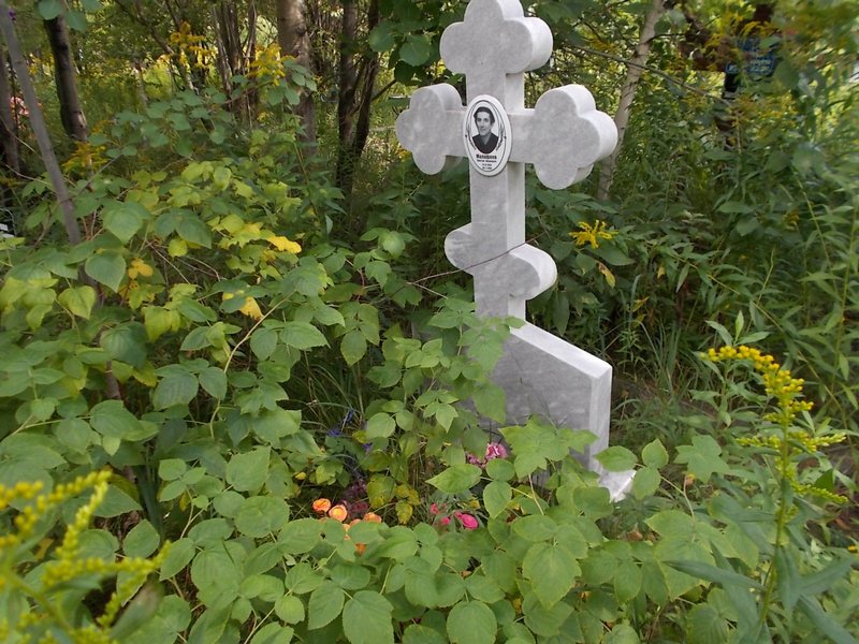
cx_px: 430
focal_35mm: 26
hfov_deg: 67.3
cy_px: 322
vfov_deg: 53.1
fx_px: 645
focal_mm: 4.6
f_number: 3.2
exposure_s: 1/100
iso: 80
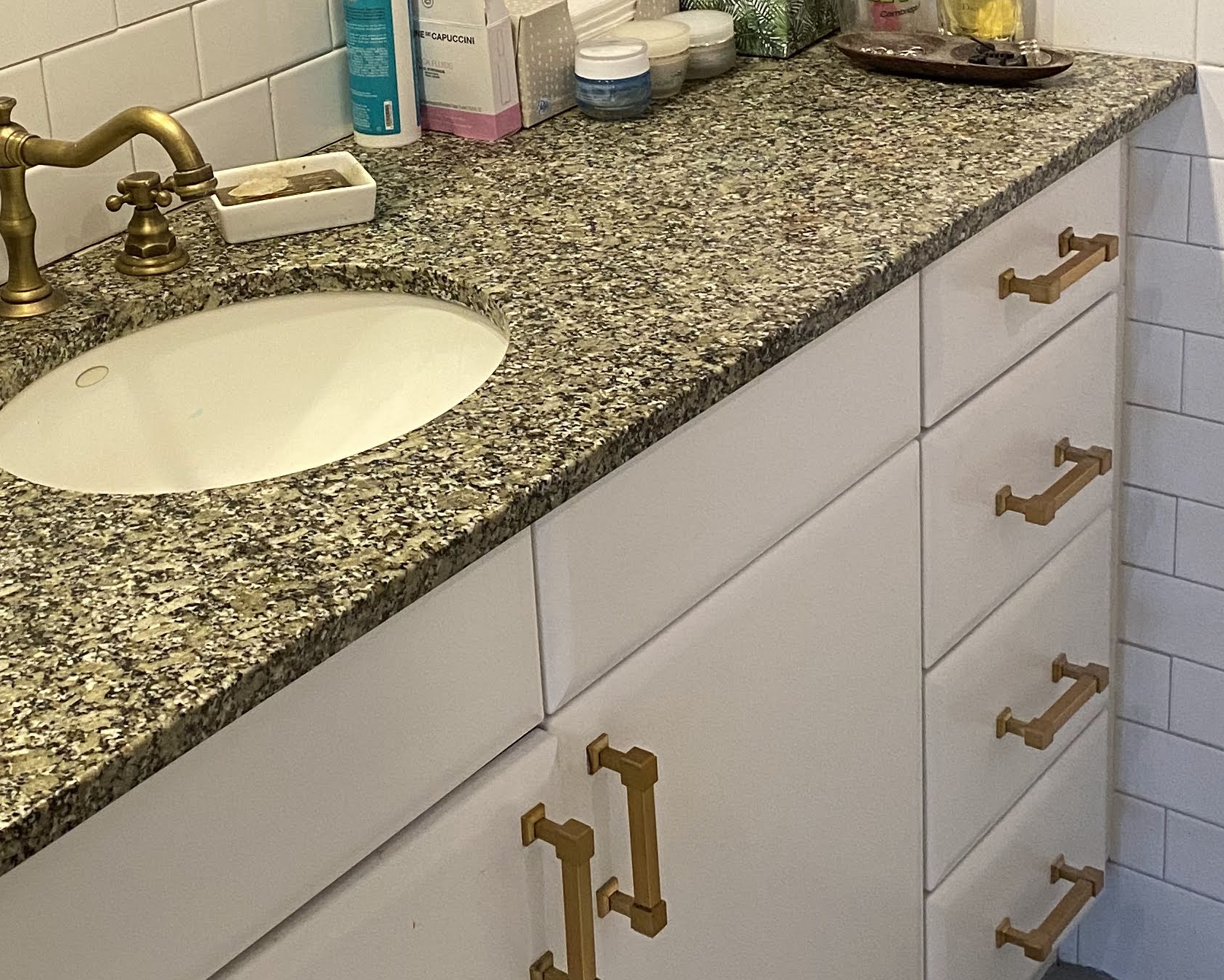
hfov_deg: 30.2
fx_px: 2210
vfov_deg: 24.6
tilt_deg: -18.7
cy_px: 210
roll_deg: +5.4
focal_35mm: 61
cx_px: 238
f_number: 1.8
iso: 125
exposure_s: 1/60
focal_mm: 4.25
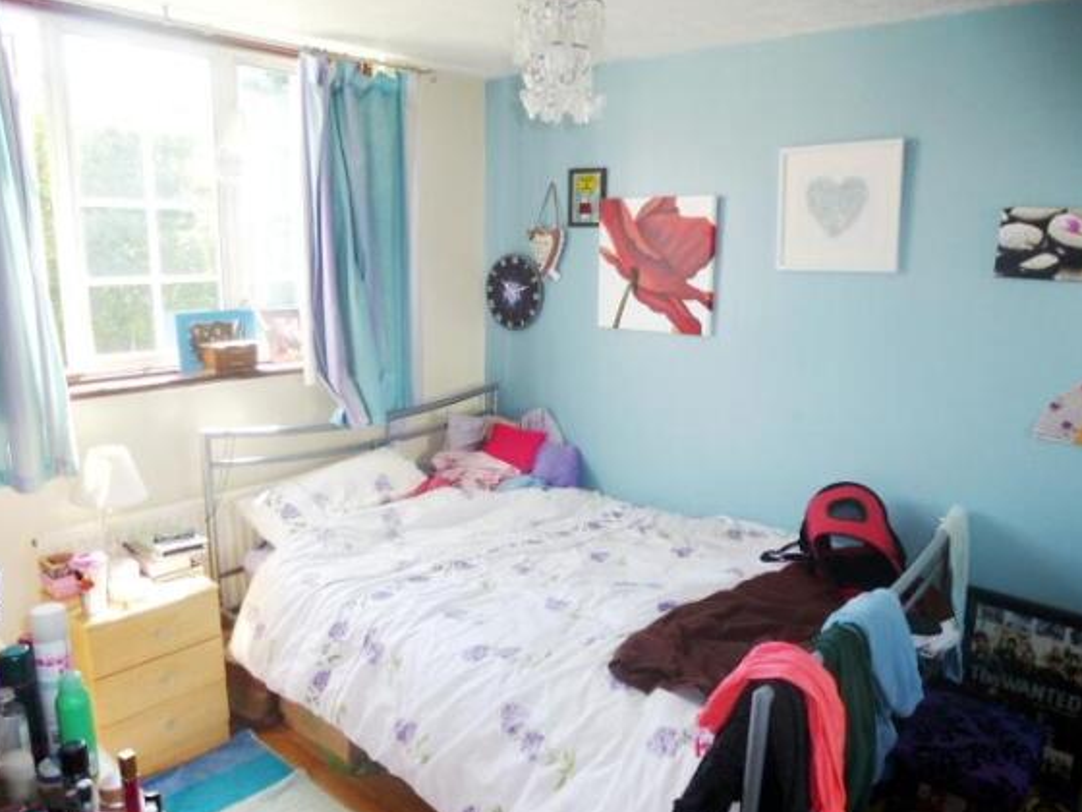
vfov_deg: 54.9
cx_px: 552
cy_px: 413
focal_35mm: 25
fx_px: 781
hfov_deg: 69.4
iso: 200
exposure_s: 1/60
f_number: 3.3
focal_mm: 4.3
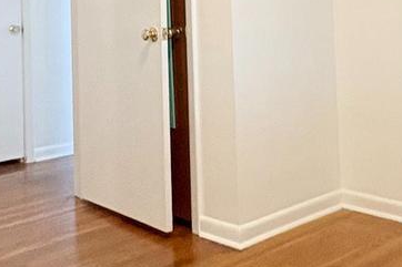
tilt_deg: +3.2
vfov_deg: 22.2
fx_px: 647
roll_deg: +2.1
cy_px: -19
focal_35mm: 58
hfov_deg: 34.5
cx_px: 203
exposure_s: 1/60
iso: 400
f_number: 2.2
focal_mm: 2.22
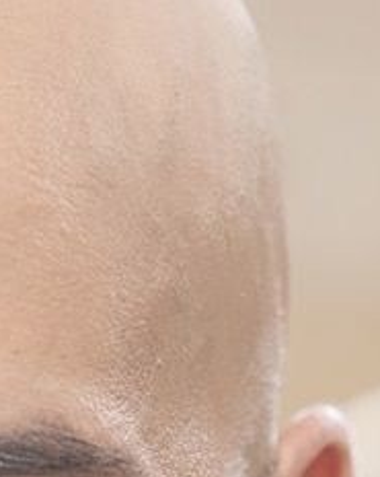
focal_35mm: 387
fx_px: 5451
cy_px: 810
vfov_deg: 5.0
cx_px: -156
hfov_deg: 4.0
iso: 500
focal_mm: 85
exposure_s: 1/100
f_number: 4.5
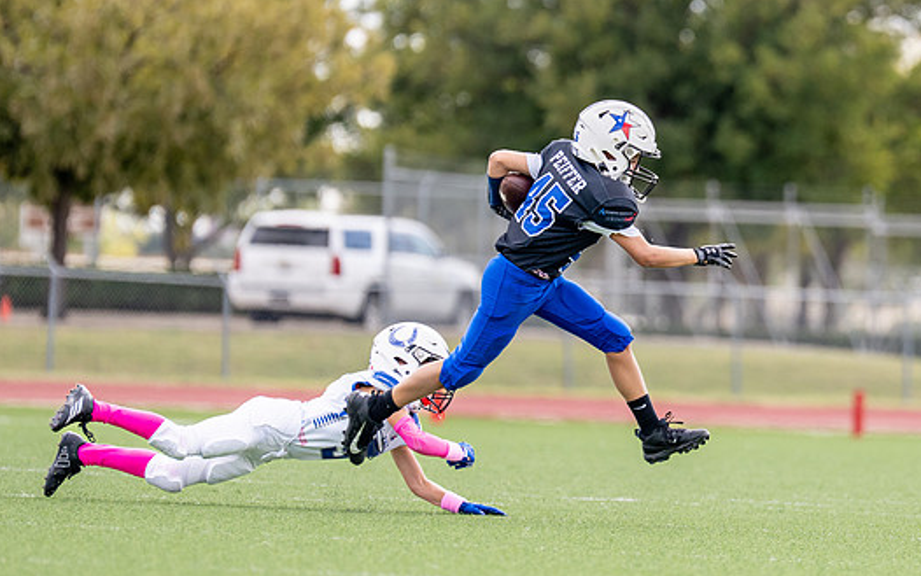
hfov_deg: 4.7
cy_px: 283
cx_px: 665
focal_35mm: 445
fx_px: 11172
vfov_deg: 3.0
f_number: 2.8
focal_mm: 200
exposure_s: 1/2500
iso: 250
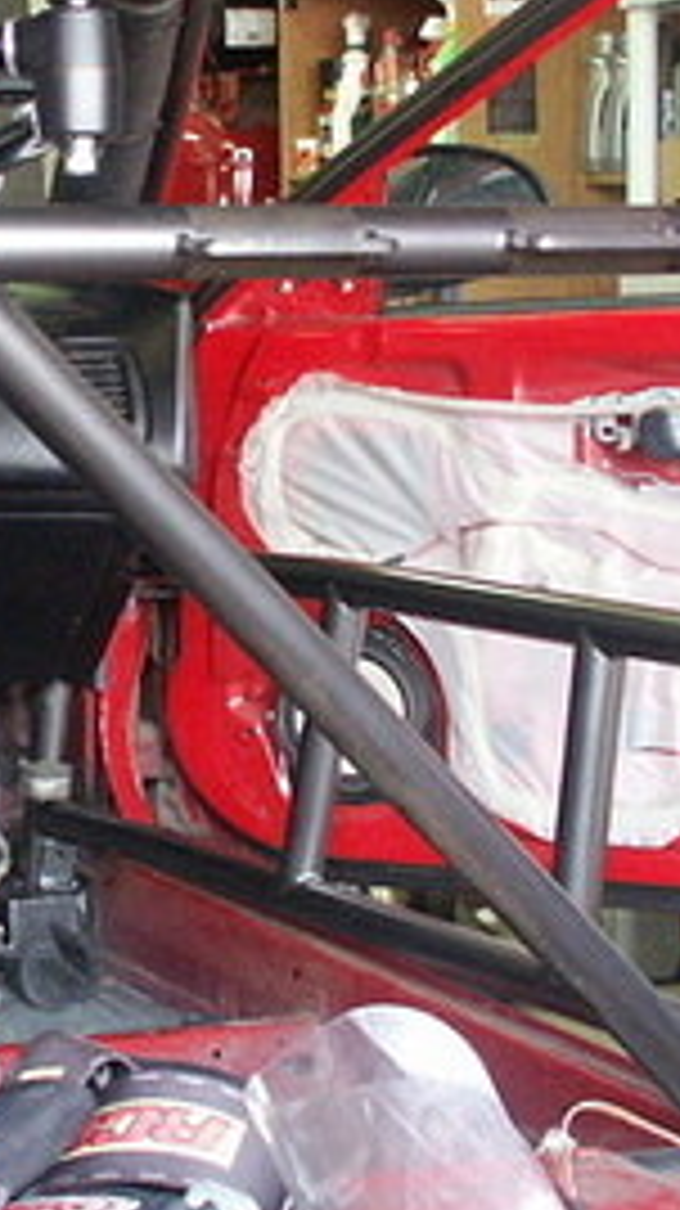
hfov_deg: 12.7
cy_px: 549
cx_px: 9
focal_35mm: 94
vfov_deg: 22.7
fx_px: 3018
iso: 200
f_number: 2.8
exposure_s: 1/30
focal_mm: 7.65
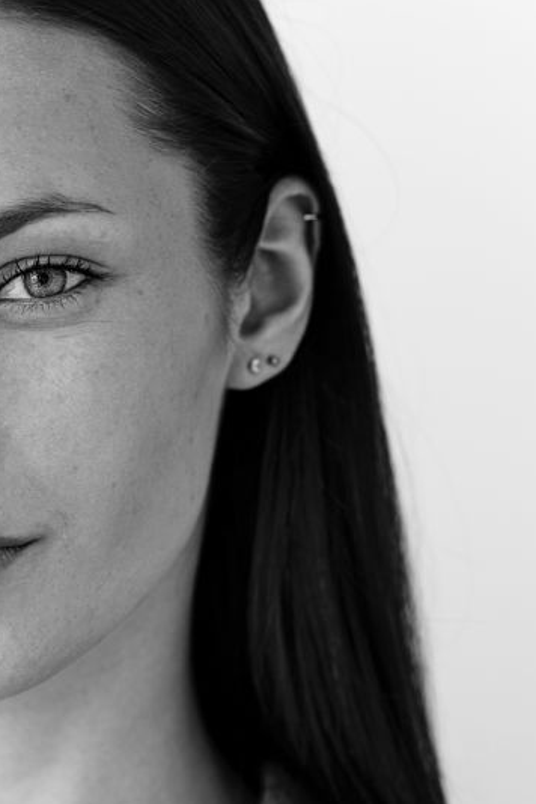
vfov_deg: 8.1
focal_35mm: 253
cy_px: 554
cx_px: 49
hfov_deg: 5.4
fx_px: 5650
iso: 320
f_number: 4
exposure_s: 1/250
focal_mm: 135
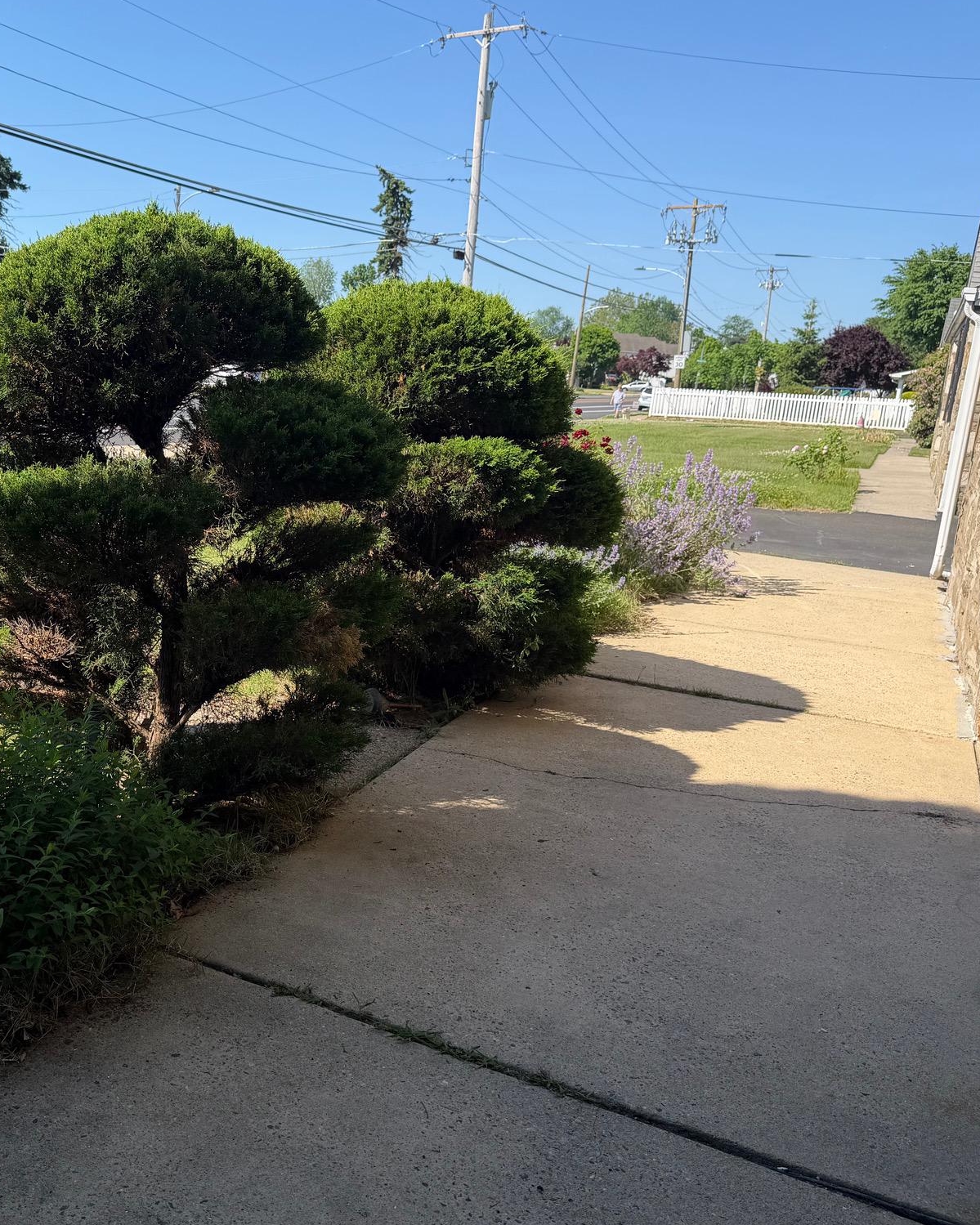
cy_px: 606
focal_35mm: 32
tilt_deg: -13.1
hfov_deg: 44.1
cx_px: 229
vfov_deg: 55.7
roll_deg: -3.3
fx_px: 1160
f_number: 1.78
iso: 80
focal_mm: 6.76
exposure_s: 1/2801
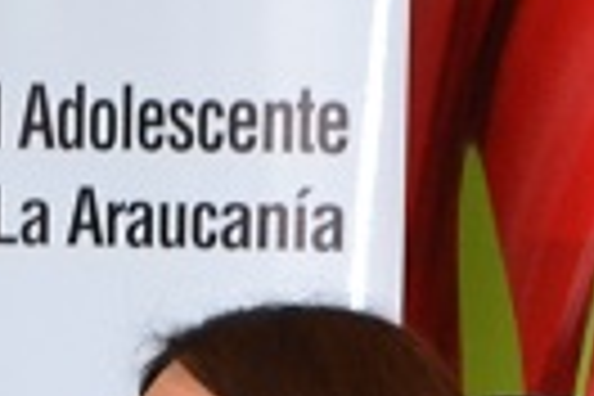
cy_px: 610
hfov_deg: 5.1
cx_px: 446
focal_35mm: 406
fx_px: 6706
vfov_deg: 3.4
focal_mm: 55
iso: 2200
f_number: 5.6
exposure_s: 1/60
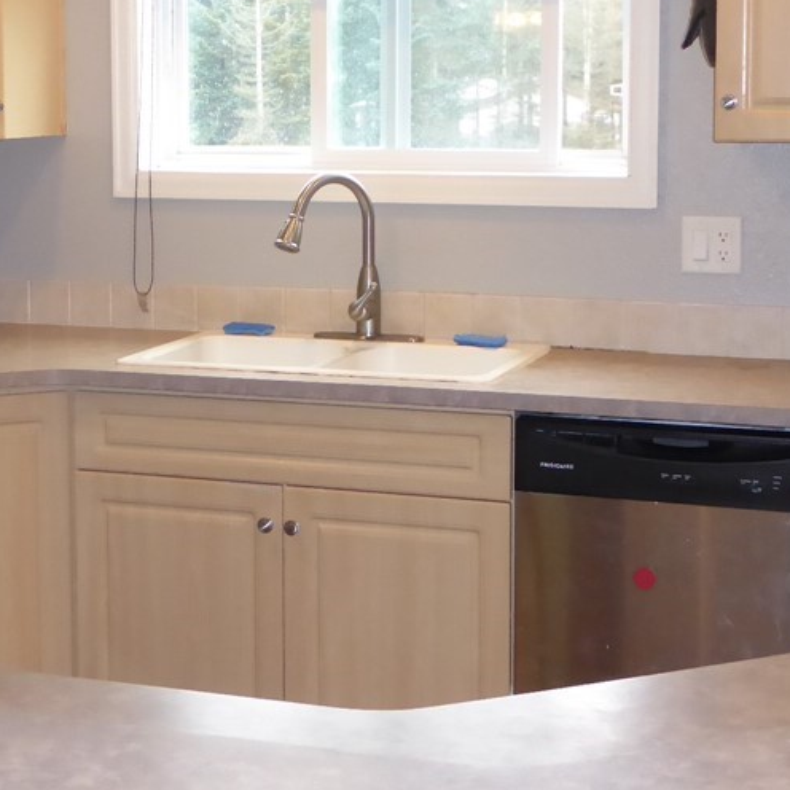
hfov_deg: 23.4
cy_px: 280
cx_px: 174
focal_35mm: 73
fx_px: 1885
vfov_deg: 23.6
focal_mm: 7.2
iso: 500
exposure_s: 1/60
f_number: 3.8
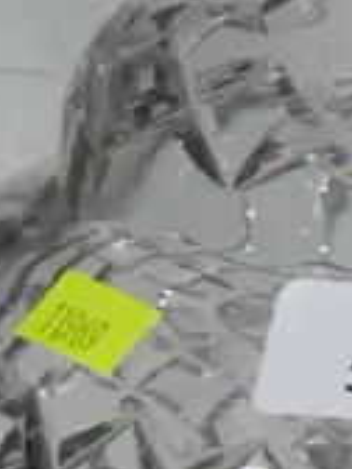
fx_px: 3973
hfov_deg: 5.0
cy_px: 757
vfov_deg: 6.6
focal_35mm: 293
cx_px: 581
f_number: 5.2
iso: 400
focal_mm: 24
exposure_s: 1/60
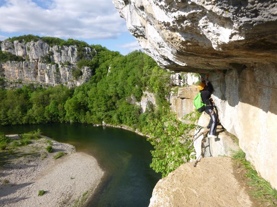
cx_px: 138
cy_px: 104
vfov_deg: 54.9
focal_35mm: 25
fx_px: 200
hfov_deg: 69.4
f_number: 3.9
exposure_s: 1/400
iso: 100
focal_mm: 4.5
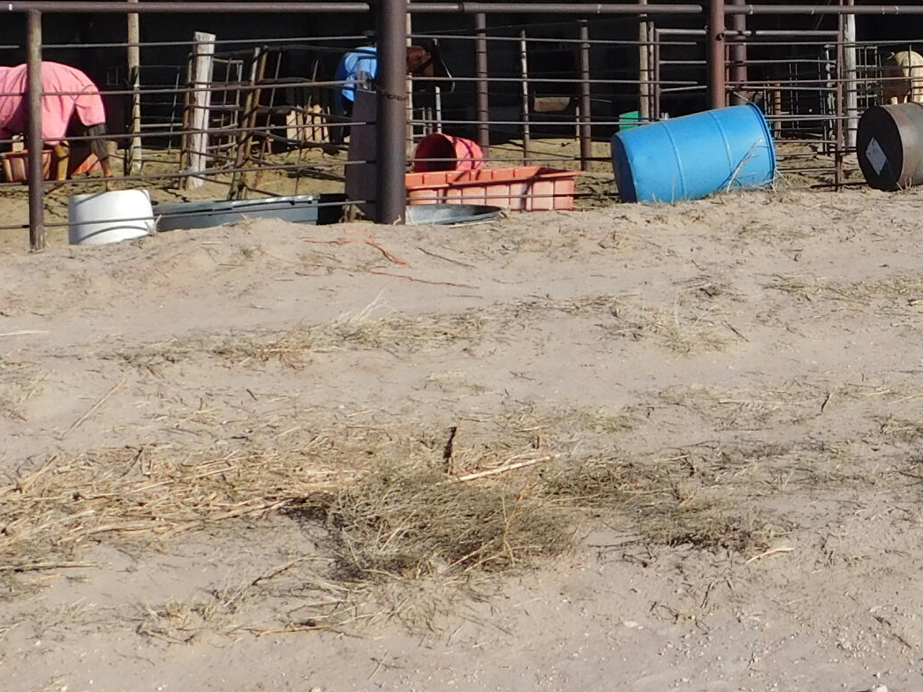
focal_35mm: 66
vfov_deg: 21.9
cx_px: 876
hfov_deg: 28.0
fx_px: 1760
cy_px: 126
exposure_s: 1/640
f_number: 6
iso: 125
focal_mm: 4
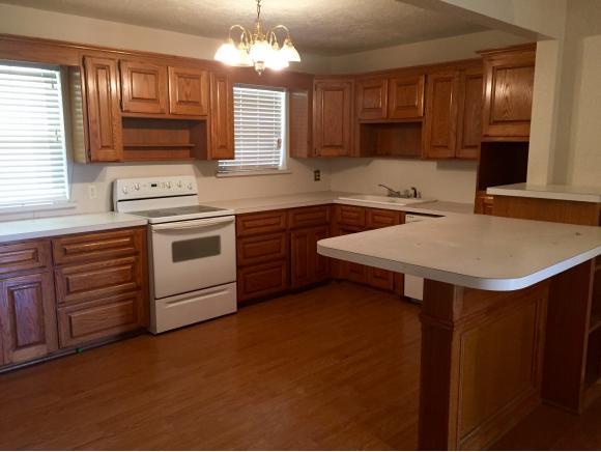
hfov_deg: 61.6
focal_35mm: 29
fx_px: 504
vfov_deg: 48.3
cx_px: 300
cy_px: 226
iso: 160
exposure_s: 1/30
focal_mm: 4.15
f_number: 2.2
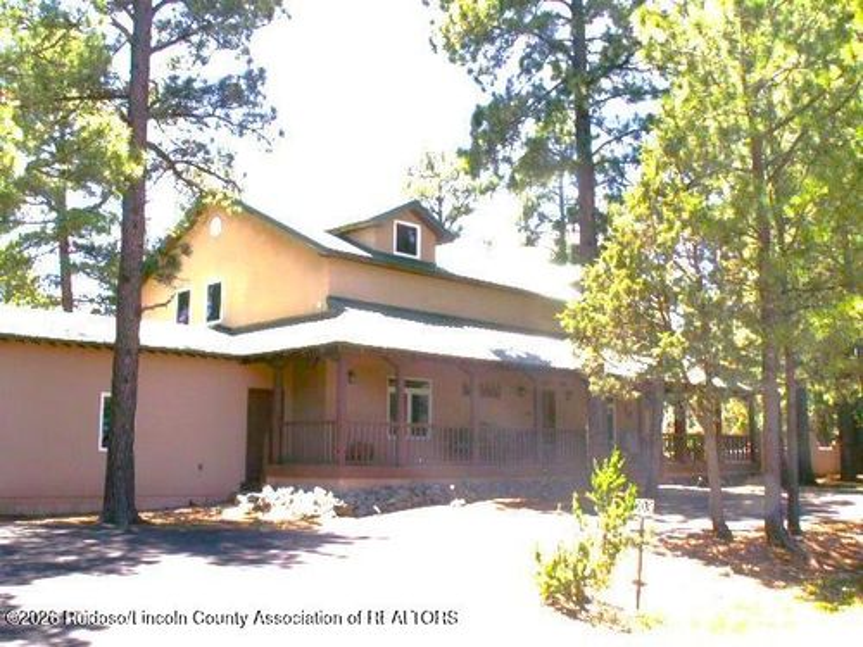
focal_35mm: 35
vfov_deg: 40.7
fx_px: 873
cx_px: 432
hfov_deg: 52.6
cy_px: 324
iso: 50
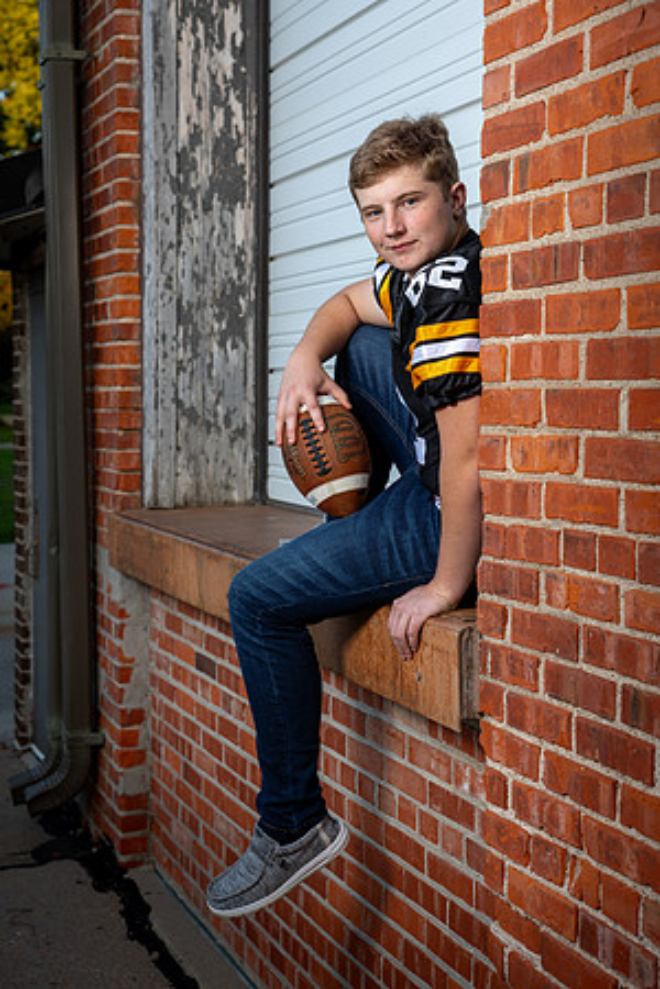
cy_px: 494
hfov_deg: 27.0
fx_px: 1375
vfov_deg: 39.6
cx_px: 330
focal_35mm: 50
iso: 160
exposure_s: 1/160
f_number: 4.5
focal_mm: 50
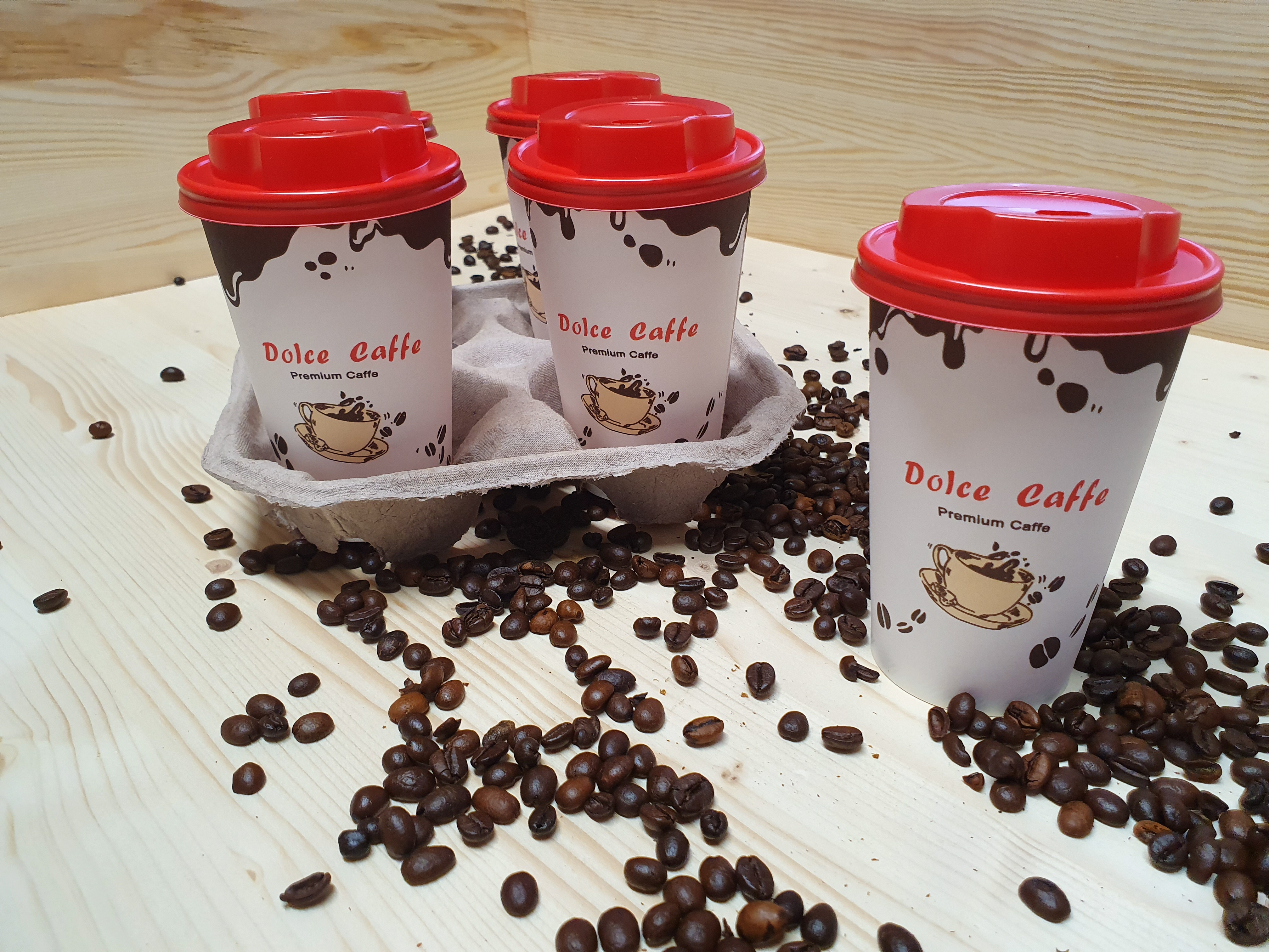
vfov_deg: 53.1
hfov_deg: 67.3
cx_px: 634
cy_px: 476
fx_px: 953
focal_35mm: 26
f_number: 2.4
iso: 200
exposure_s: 1/50
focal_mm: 4.32
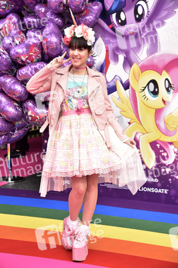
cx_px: 89
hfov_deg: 15.9
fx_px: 639
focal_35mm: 86
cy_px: 134
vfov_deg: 23.7
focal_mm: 86
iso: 400
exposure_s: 1/200
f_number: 8
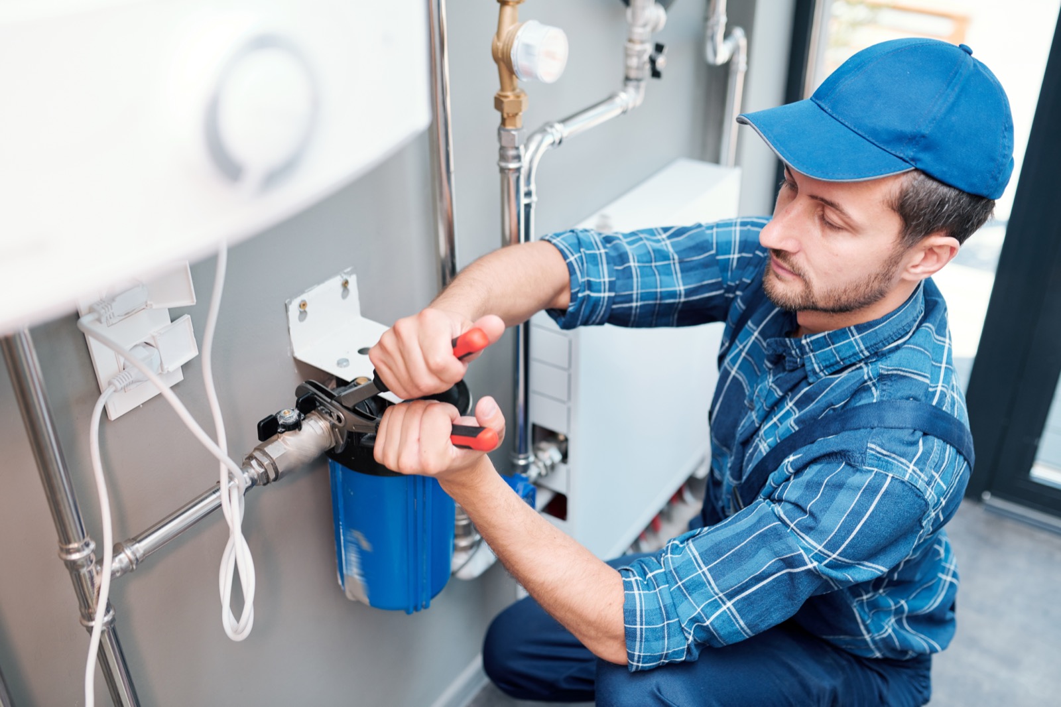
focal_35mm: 35
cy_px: 354
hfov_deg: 54.4
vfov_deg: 37.8
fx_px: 1031
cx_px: 530
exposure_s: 1/125
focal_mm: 35
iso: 200
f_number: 2.8
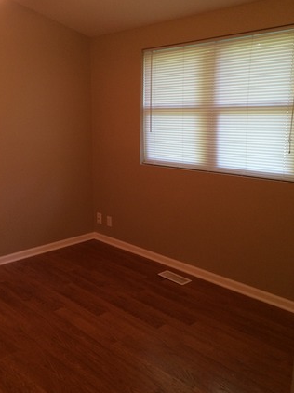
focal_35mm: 33
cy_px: 192
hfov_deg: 42.8
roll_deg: +0.7
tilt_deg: -12.8
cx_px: 128
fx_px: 374
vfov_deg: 55.4
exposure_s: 1/30
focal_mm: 4.15
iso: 250
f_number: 2.2
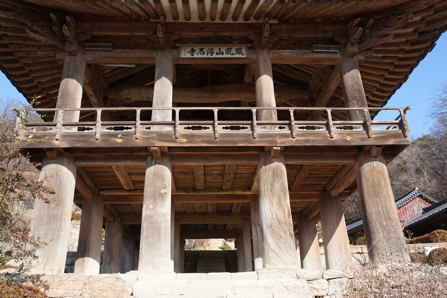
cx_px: 224
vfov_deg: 43.6
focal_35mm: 30
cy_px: 149
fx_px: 373
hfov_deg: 61.9
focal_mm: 30
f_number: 9
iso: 100
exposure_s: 1/100
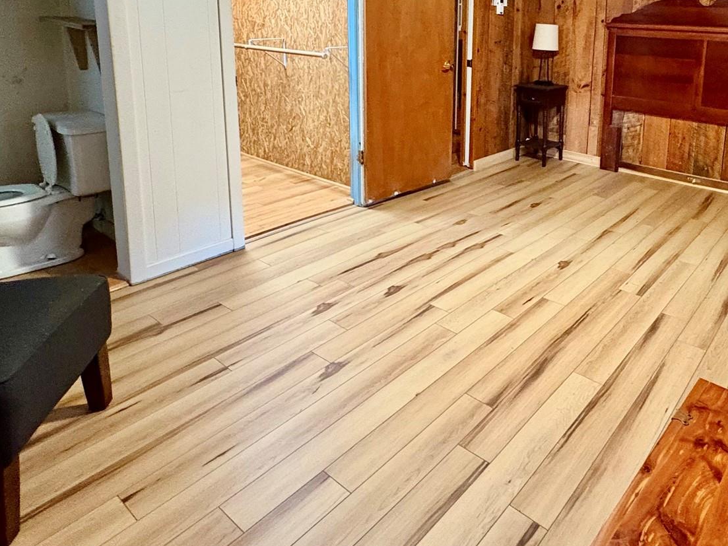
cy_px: 101
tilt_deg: -9.5
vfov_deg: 49.6
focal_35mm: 26
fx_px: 547
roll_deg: -2.5
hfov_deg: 64.1
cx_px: 527
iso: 800
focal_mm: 2.22
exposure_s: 1/40
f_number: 2.2
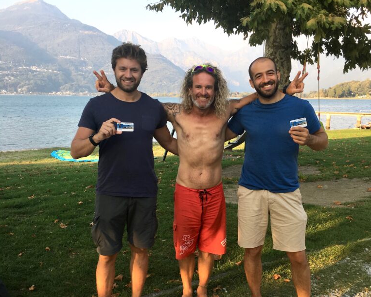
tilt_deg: -10.3
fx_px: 417
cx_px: 185
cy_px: 176
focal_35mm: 38
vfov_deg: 39.0
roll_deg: +0.0
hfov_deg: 47.9
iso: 25
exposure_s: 1/227
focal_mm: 4.15
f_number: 2.2
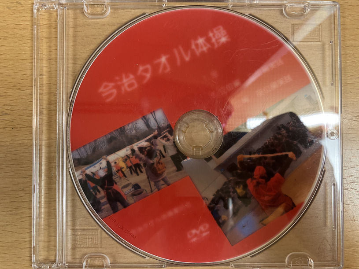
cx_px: 180
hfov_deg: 63.5
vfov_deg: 49.7
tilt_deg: -87.8
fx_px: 290
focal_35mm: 28
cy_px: 134
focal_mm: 3.99
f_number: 1.8
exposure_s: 1/60
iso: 100
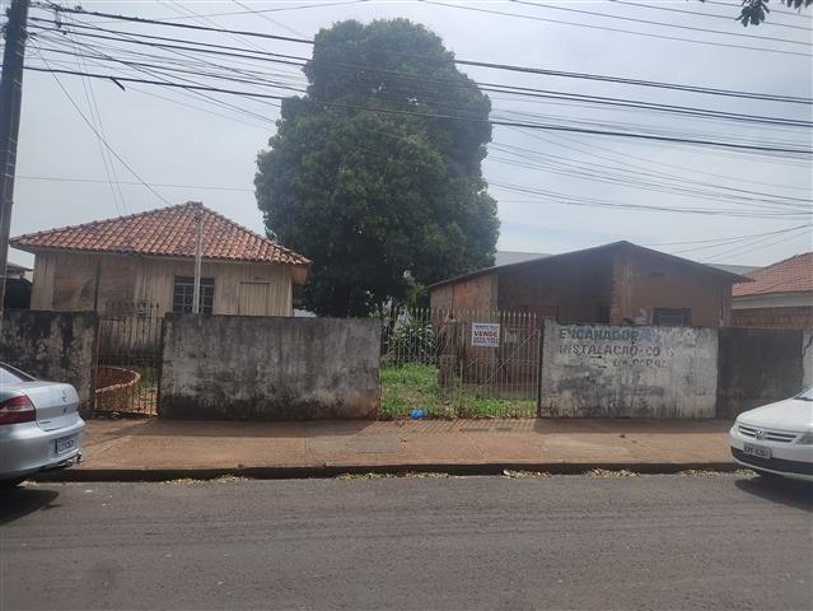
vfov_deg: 53.1
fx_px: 611
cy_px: 306
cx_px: 406
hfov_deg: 67.3
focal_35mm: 26
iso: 100
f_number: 1.79
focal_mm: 4.74
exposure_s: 1/1658
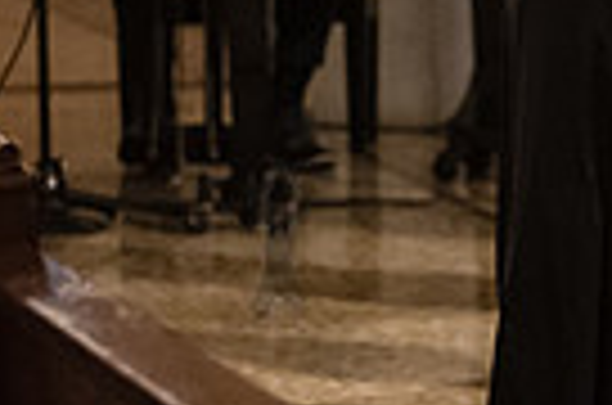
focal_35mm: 451
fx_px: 7649
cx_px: 1148
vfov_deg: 3.0
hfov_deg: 4.5
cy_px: -416
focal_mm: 105
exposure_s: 1/200
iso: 4000
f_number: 4
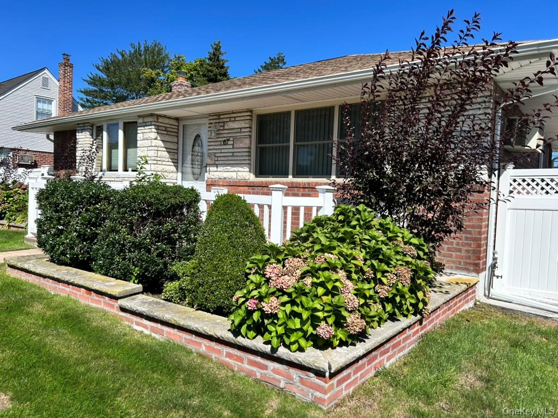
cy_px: 209
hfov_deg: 67.3
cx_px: 279
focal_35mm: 26
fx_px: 419
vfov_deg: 53.1
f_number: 1.5
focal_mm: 5.7
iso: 50
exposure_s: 1/3831
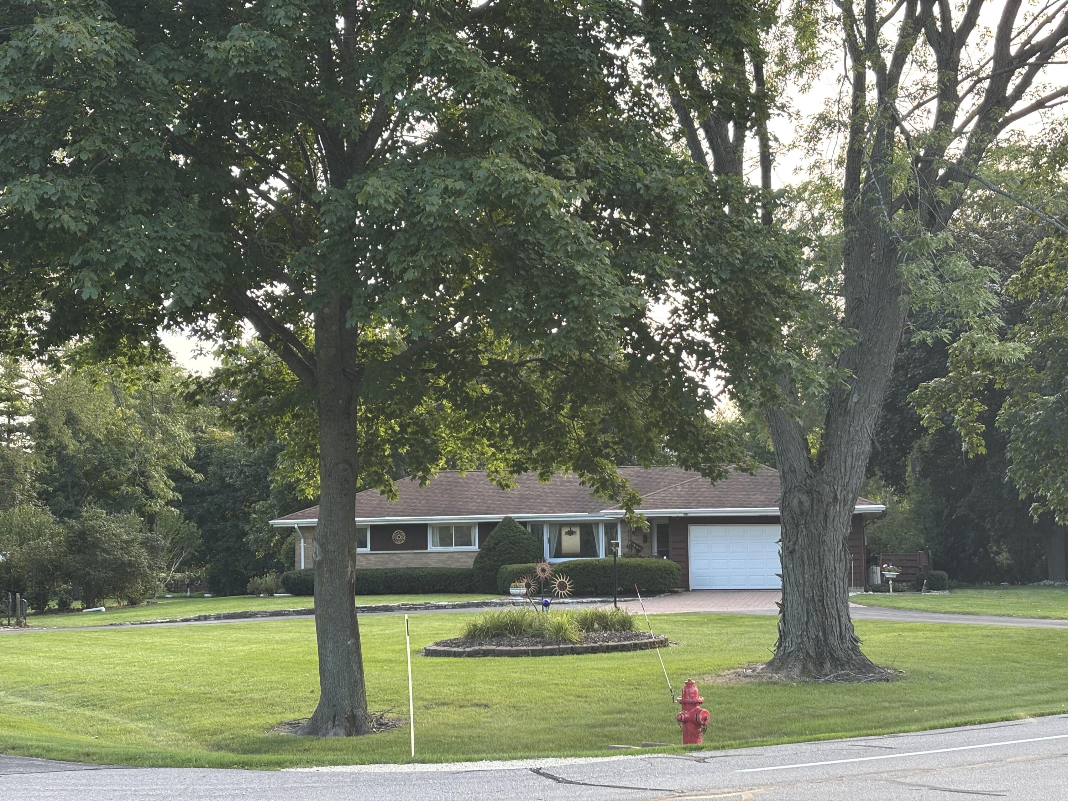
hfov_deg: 36.8
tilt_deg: +2.5
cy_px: 400
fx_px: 1604
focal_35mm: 52
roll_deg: +1.4
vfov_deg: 28.0
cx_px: 534
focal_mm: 5.96
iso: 50
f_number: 1.6
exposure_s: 1/128
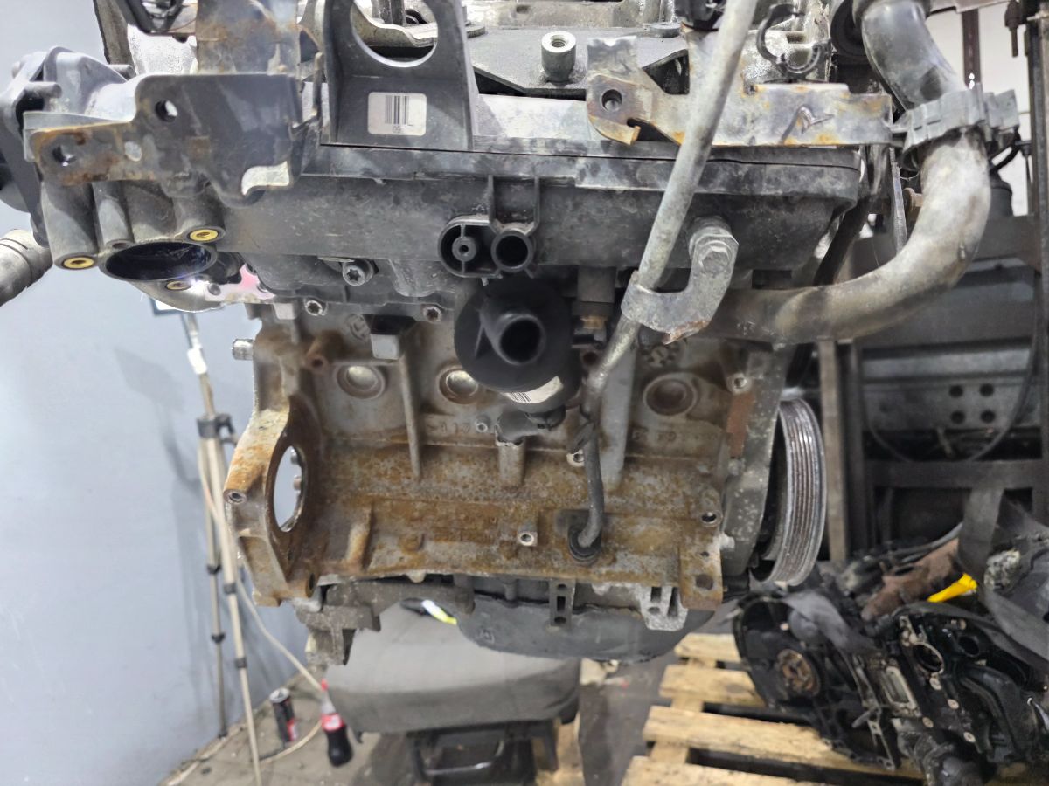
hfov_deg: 73.9
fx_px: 697
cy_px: 393
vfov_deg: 58.9
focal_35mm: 23
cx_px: 524
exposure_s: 1/100
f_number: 1.7
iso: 400
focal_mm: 6.3
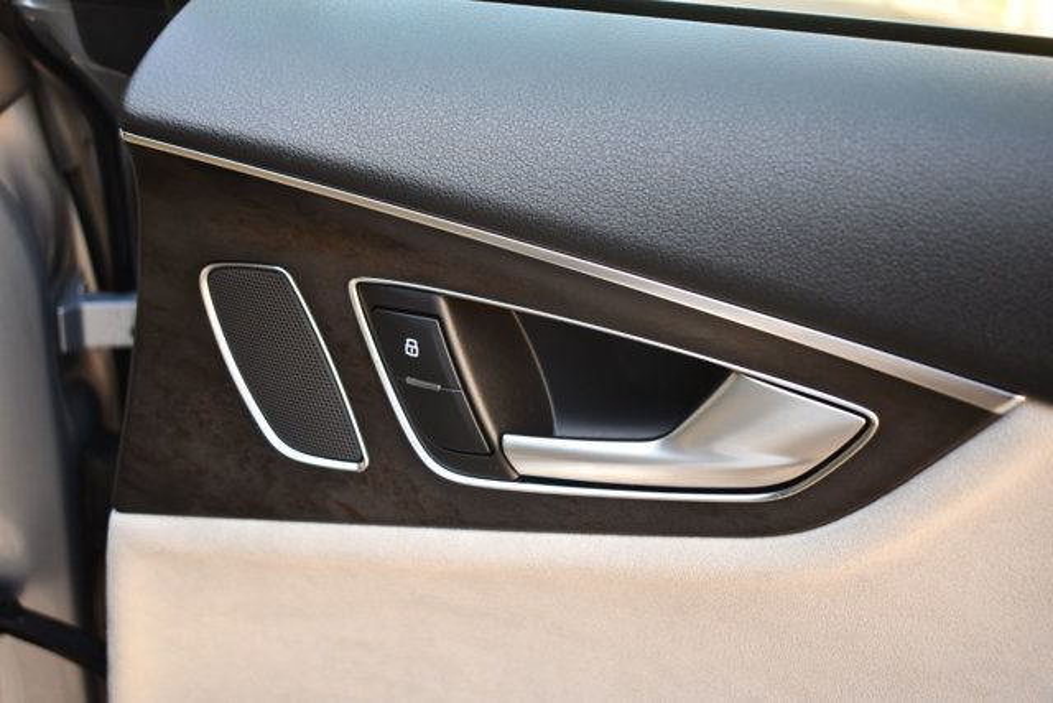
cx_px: 526
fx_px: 1316
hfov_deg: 43.6
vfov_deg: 29.9
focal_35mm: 45
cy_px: 352
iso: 720
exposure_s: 1/250
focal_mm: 30
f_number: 4.2
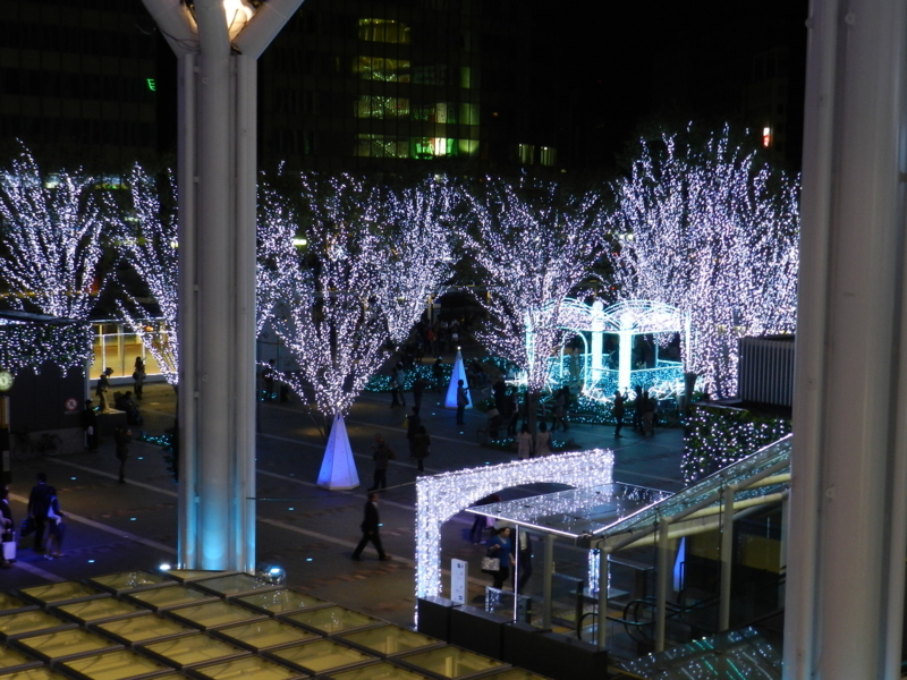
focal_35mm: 53
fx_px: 1389
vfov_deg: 27.5
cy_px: 340
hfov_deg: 36.2
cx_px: 454
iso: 400
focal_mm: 9.4
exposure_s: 1/20
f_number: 4.4
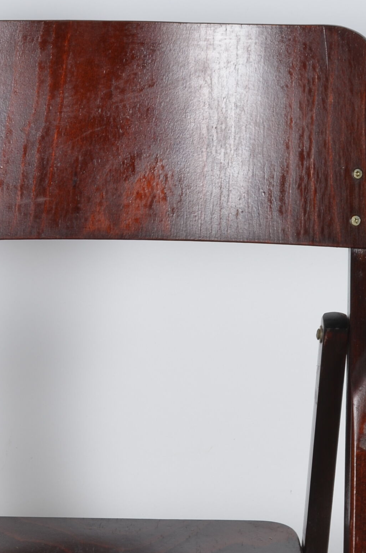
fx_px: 2742
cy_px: 584
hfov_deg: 7.6
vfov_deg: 11.4
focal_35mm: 179
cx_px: 97
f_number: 11
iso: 100
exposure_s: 1/125
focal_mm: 50
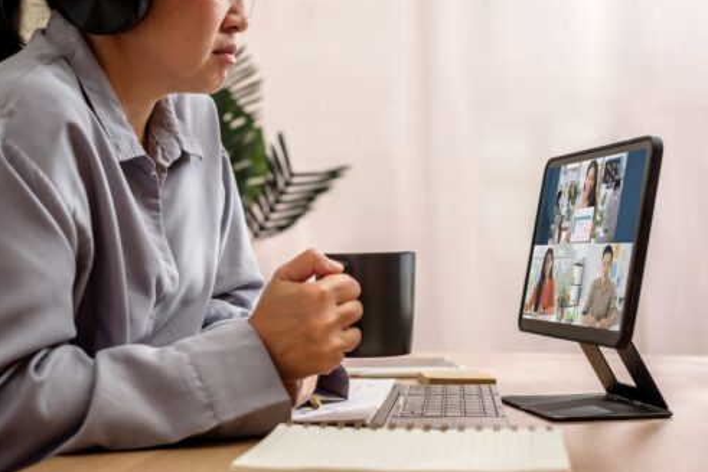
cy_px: 236
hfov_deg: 36.9
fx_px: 1062
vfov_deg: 25.0
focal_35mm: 54
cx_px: 355
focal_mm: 35
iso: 400
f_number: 3.2
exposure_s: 1/50
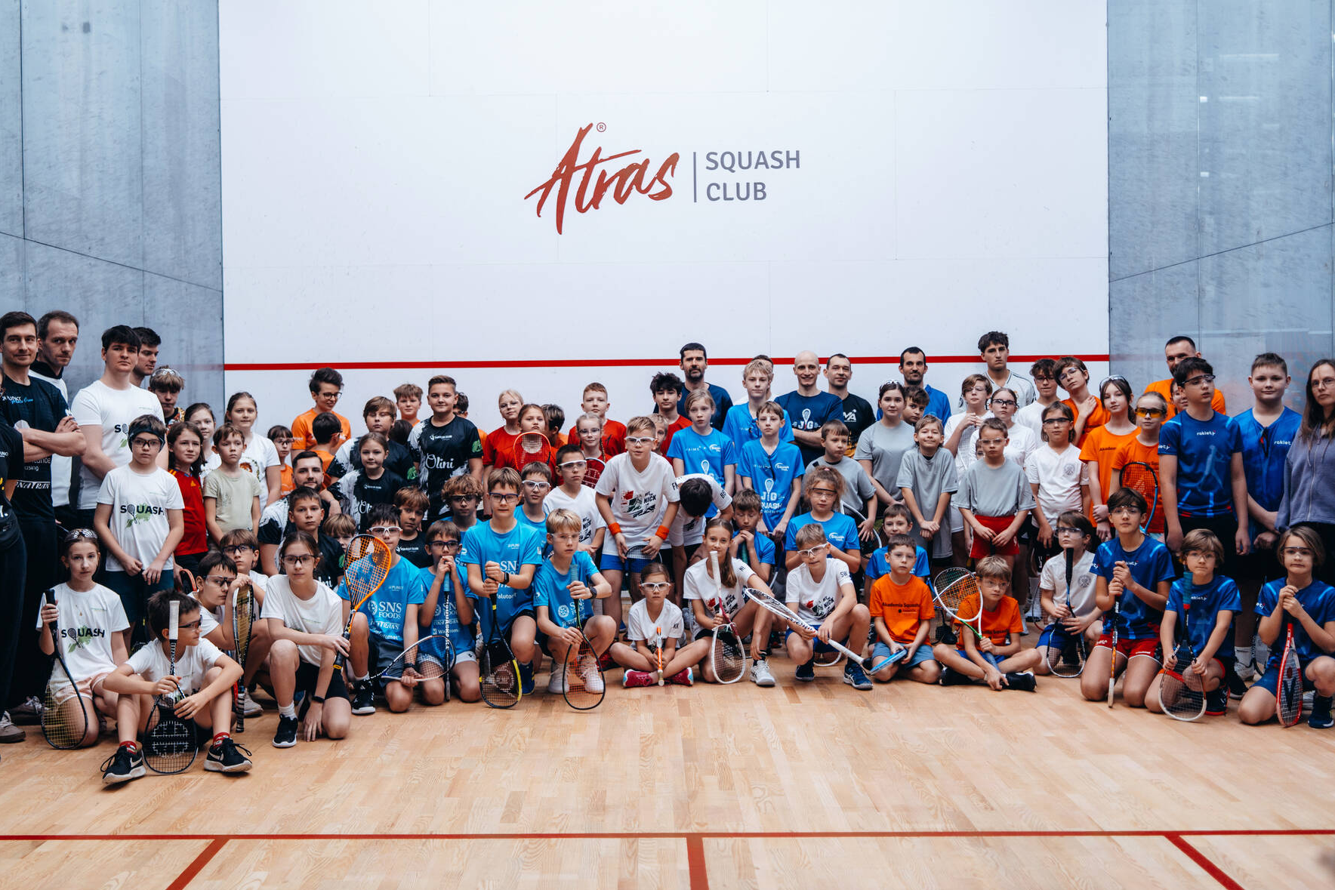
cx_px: 627
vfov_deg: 35.1
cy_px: 435
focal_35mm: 38
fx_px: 1409
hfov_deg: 50.7
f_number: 1.6
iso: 200
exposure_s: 1/500
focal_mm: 35
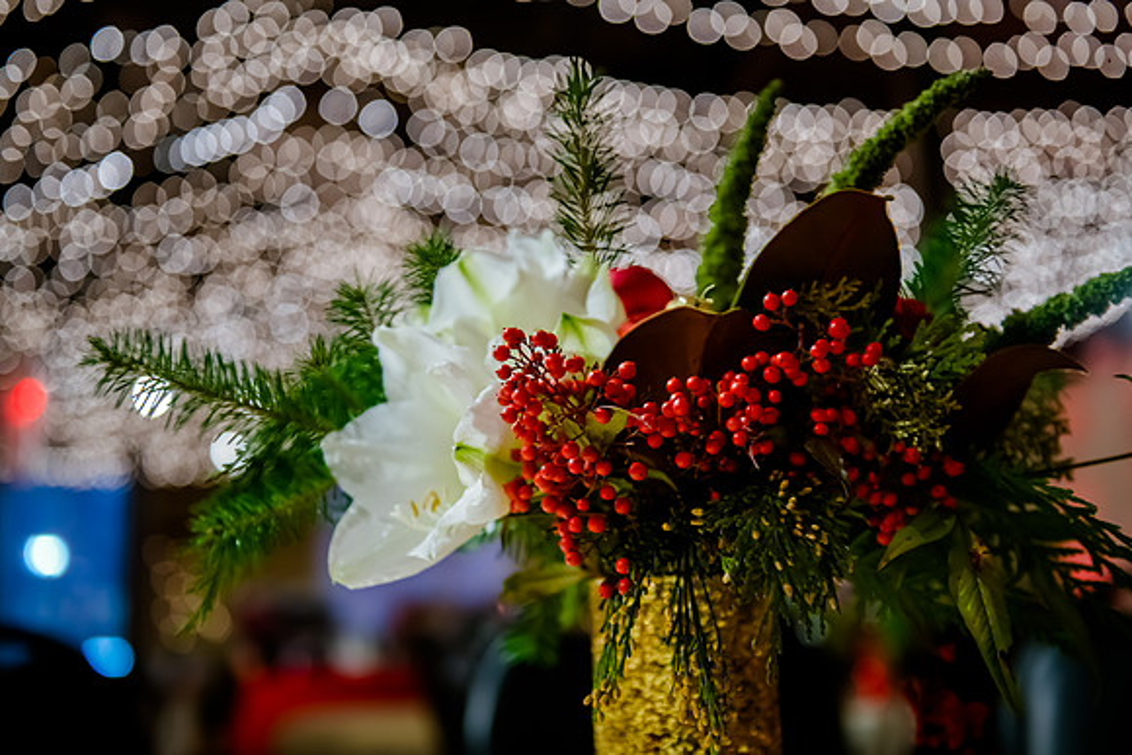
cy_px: 378
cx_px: 566
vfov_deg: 29.3
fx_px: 1446
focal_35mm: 46
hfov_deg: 42.7
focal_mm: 45
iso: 3200
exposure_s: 1/100
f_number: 2.8
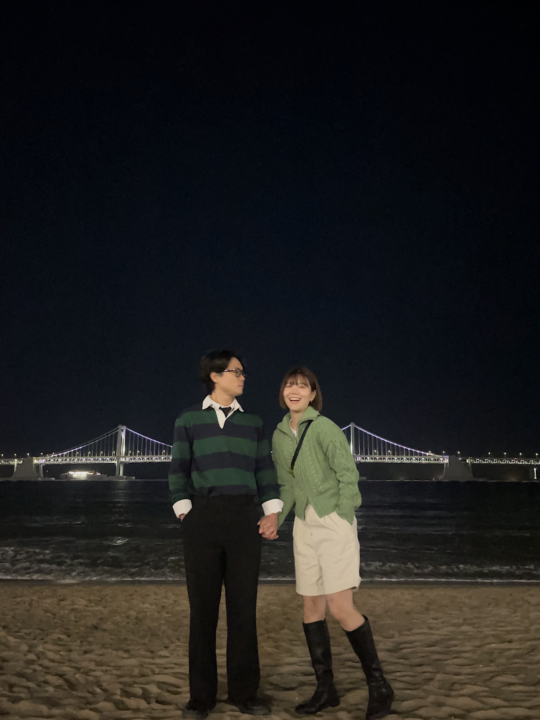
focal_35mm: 27
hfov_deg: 51.4
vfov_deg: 65.3
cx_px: 266
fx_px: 562
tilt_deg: +10.5
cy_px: 362
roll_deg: +0.3
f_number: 1.6
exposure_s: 1/17
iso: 5000
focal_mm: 5.1
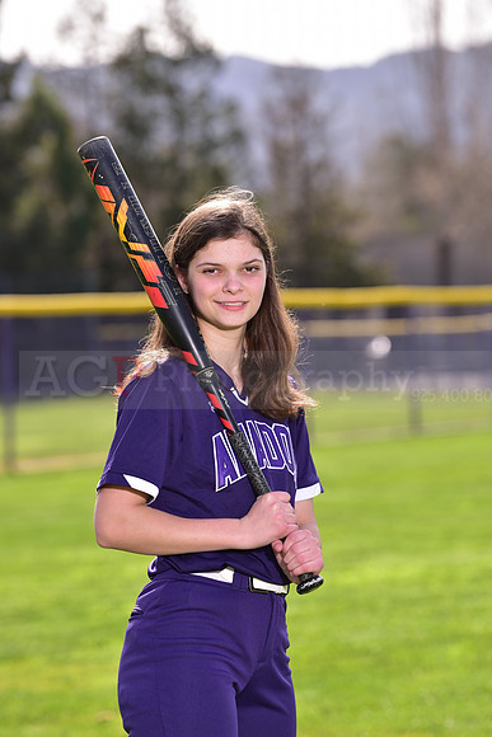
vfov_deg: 11.7
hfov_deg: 7.9
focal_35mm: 175
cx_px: 246
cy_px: 368
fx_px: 3585
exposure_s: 1/250
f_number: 5.6
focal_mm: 175
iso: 80
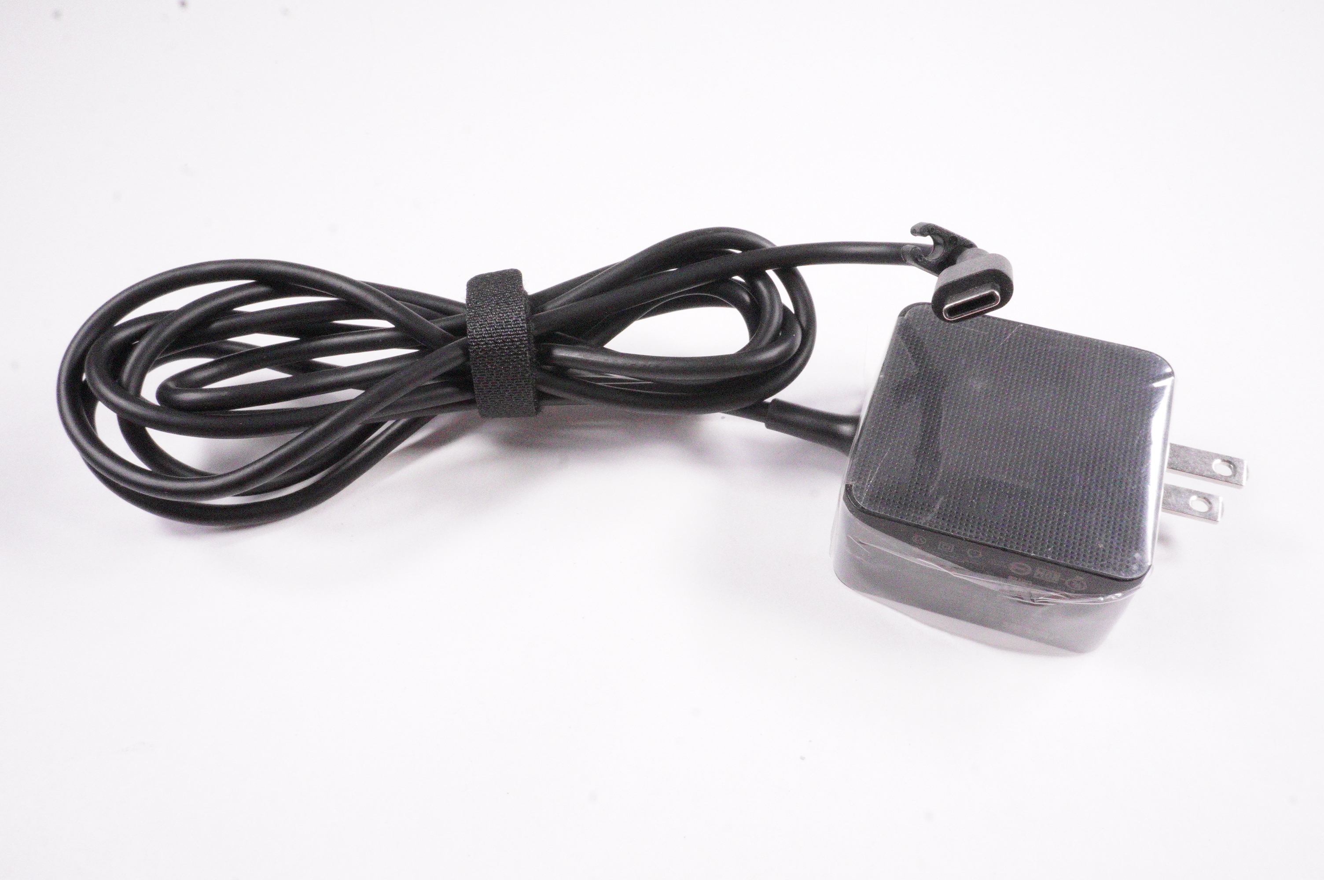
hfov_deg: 62.0
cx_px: 662
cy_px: 440
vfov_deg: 43.5
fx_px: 1102
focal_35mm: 30
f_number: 22
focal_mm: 20
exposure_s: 1/400
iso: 12800
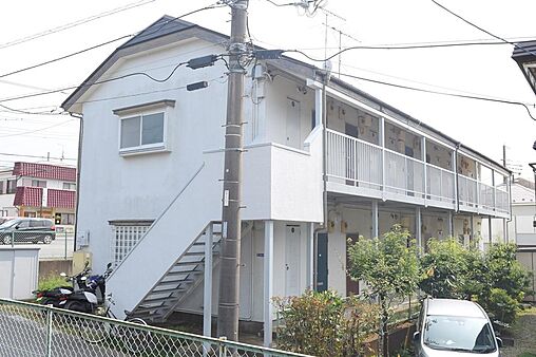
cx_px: 268
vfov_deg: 36.8
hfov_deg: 53.2
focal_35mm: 36
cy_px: 178
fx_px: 536
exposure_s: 1/250
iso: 200
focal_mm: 24
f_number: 8
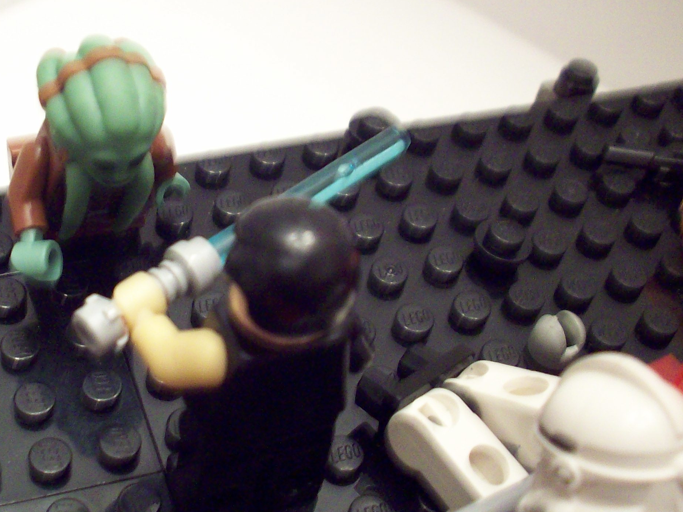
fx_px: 1203
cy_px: 253
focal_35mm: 61
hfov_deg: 31.3
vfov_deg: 24.0
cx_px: 193
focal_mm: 6.2
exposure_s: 1/8
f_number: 2.8
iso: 200
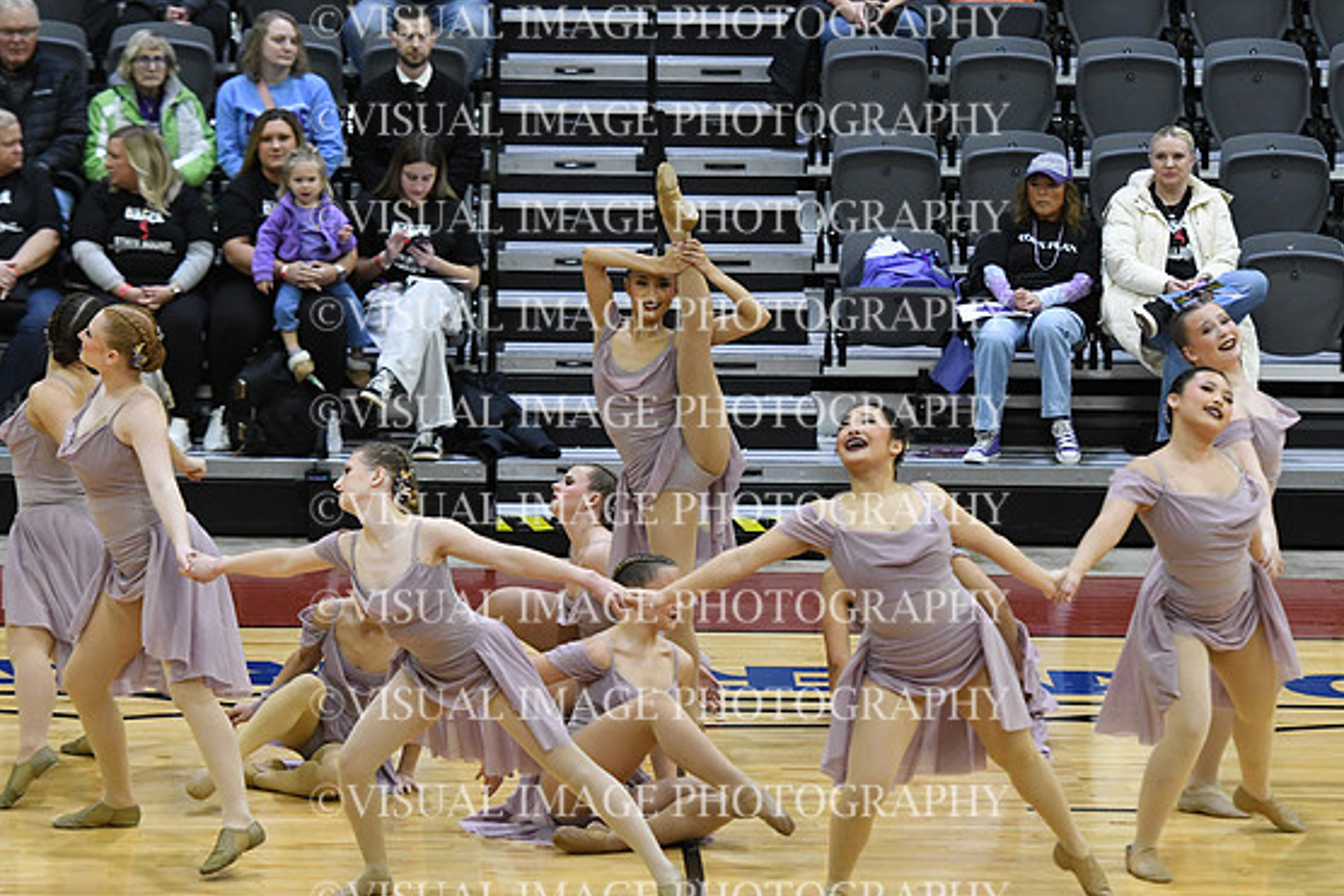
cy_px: 460
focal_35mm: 195
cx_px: 660
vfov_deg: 7.0
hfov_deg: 10.5
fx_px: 7281
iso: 4000
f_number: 3.5
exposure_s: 1/400
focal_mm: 125
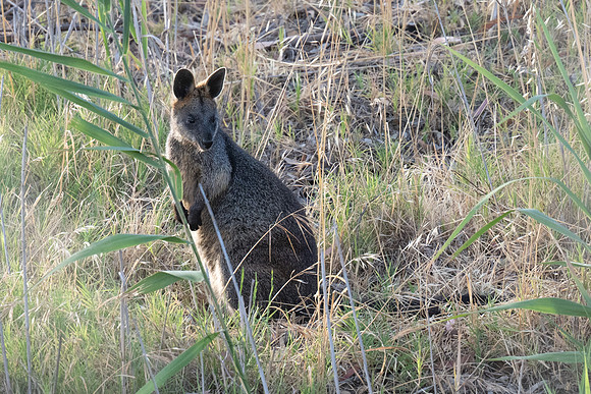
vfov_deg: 1.1
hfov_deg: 1.7
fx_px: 19692
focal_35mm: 1199
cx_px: 179
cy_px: 22
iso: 1250
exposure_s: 1/640
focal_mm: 500
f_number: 5.6
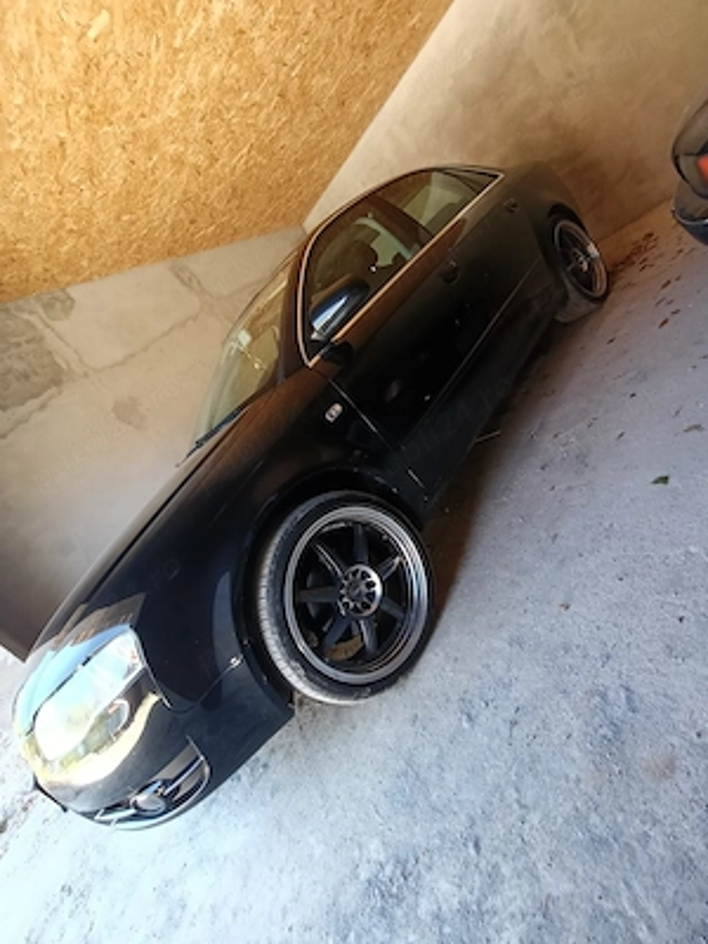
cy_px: 472
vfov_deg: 94.5
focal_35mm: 16
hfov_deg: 78.1
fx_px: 436
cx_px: 354
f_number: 2.2
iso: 160
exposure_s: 1/50
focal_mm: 1.68
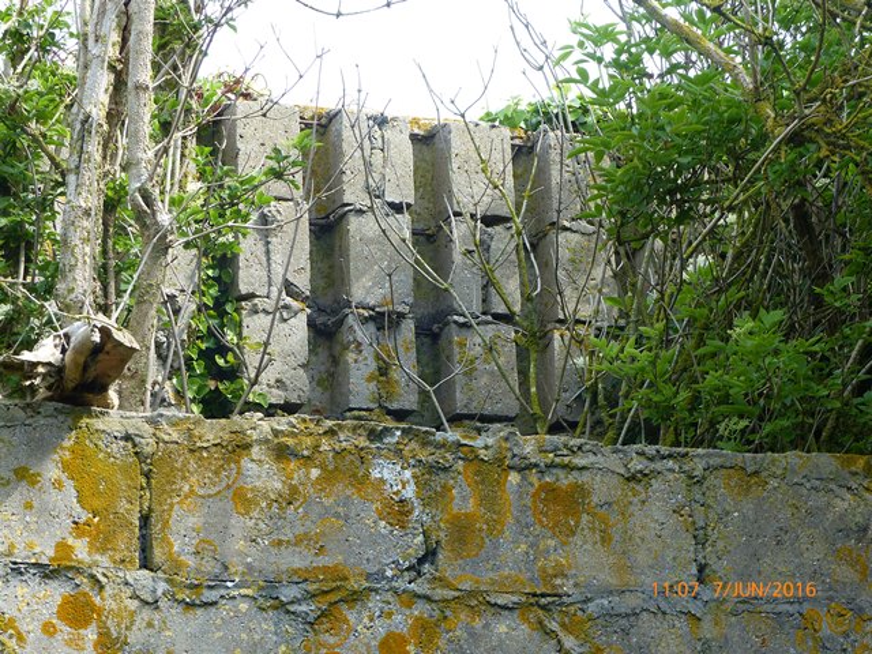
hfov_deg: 15.1
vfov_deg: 11.3
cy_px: 327
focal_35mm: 131
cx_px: 436
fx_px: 3300
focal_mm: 23.5
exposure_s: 1/160
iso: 100
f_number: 4
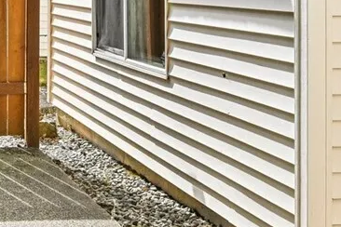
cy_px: -35
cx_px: -109
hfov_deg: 20.9
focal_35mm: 88
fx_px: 833
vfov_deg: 15.1
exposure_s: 1/1250
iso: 400
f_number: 8
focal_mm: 19
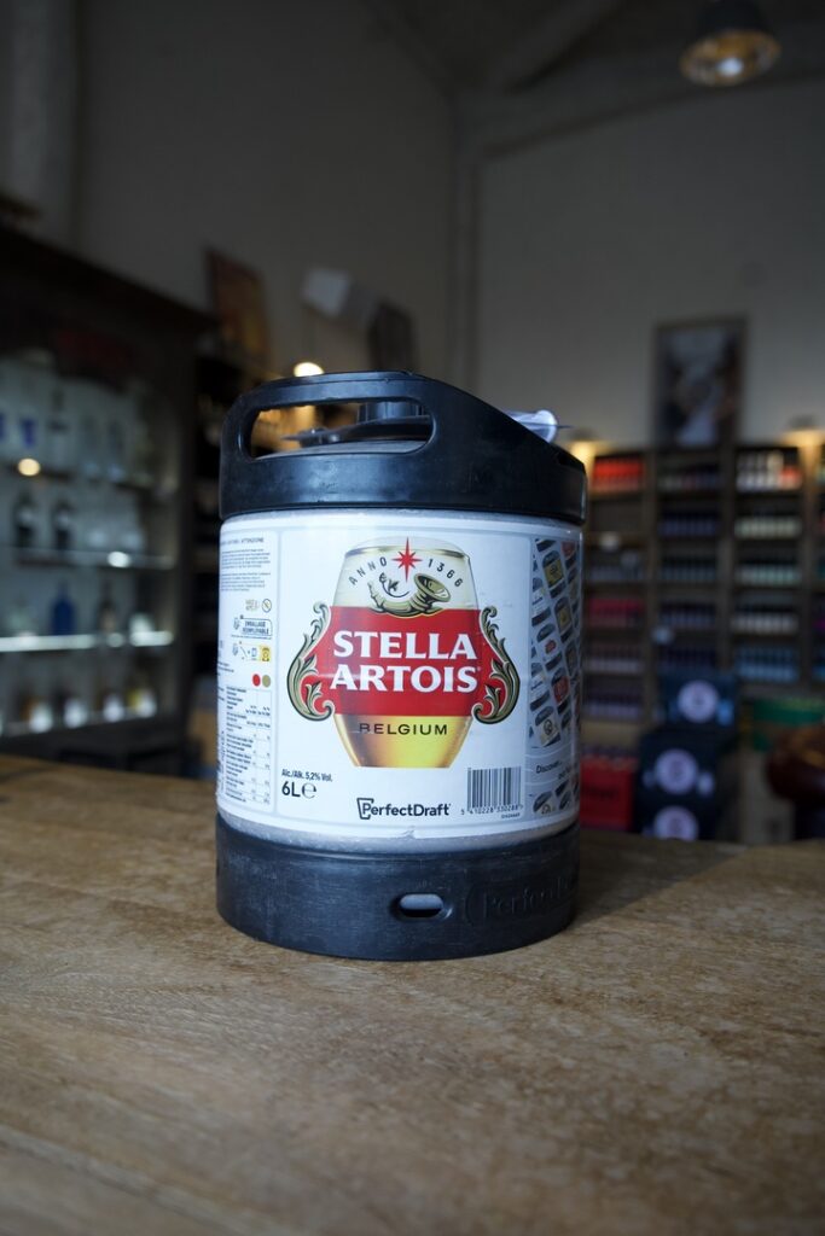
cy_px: 618
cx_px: 412
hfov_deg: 44.0
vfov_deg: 62.4
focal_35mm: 30
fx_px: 1021
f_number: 4
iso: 800
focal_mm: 29.7
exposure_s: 1/160
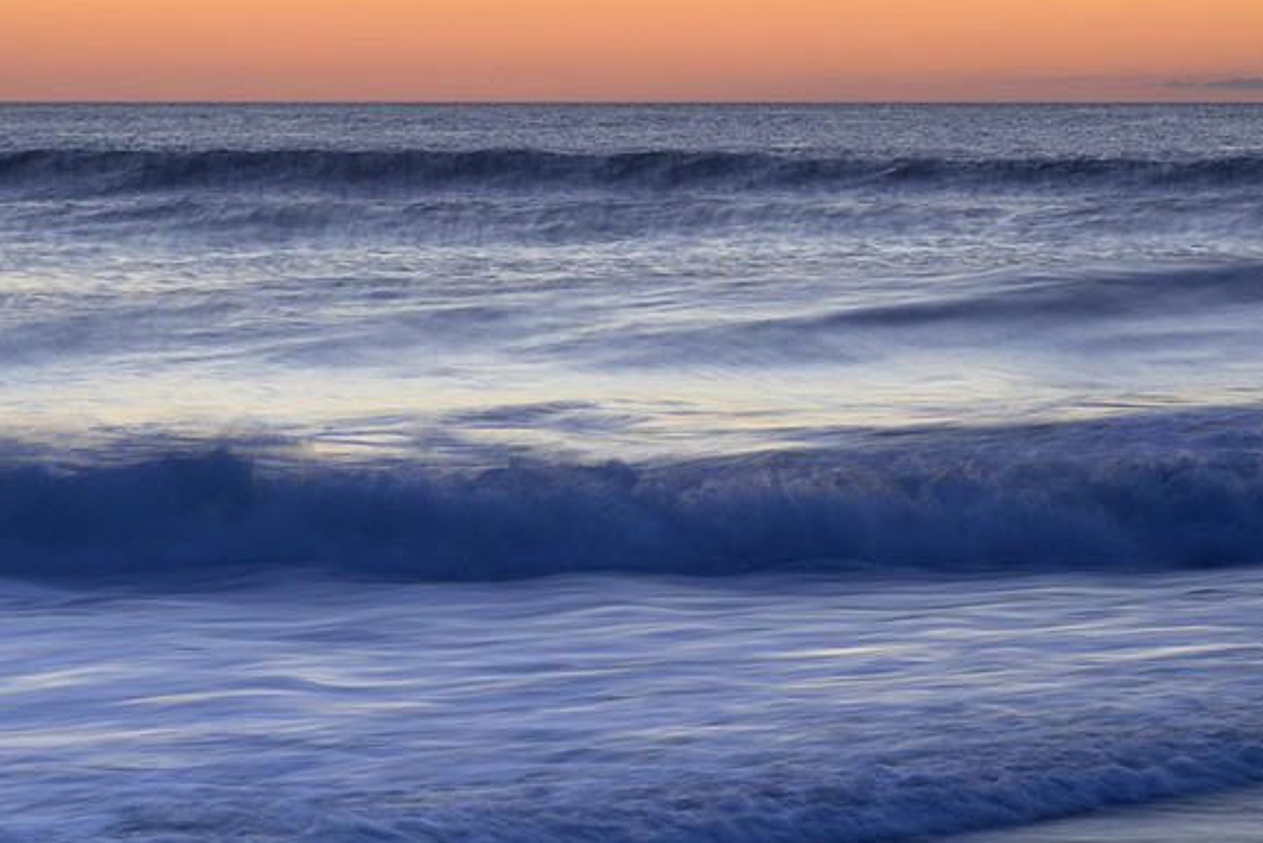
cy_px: 501
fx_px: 6492
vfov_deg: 7.4
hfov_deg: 11.1
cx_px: 591
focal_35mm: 185
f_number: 14
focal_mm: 96
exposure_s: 1/2
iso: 200
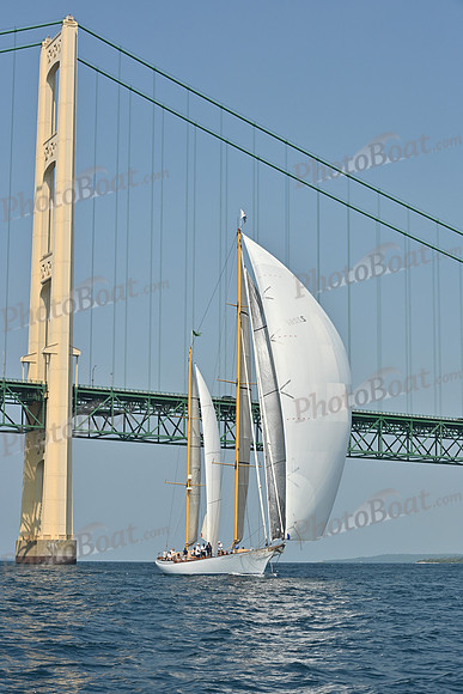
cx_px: 232
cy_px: 347
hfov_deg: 19.5
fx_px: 1350
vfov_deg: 28.8
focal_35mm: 70
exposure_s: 1/1250
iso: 320
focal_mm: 70
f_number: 10
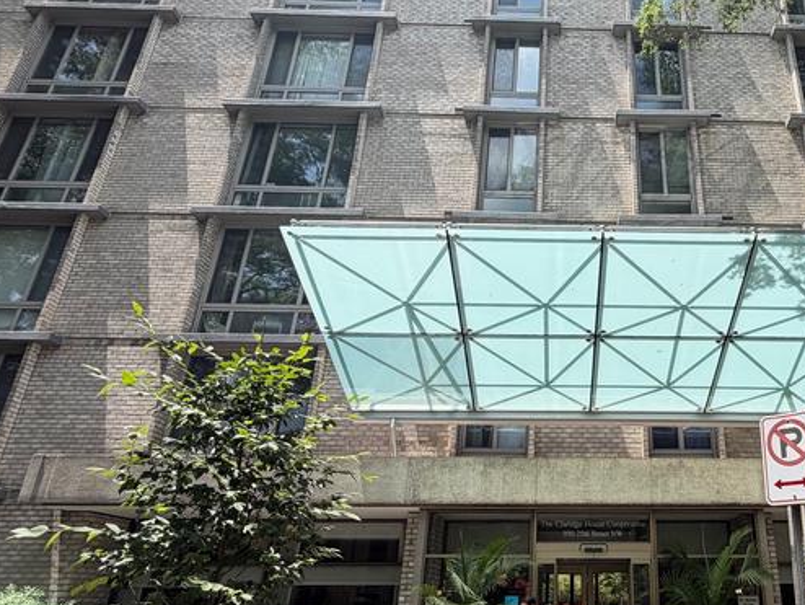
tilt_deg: +26.1
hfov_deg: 58.8
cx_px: 592
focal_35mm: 29
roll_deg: +0.0
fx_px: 675
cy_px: 284
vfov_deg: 48.2
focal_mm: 2.22
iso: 40
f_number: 2.2
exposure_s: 1/751
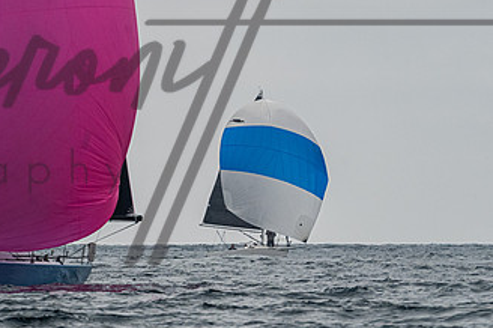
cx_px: 75
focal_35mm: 541
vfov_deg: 2.5
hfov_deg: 3.8
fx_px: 7401
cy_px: 53
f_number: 10
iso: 1250
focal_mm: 230
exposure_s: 1/4000
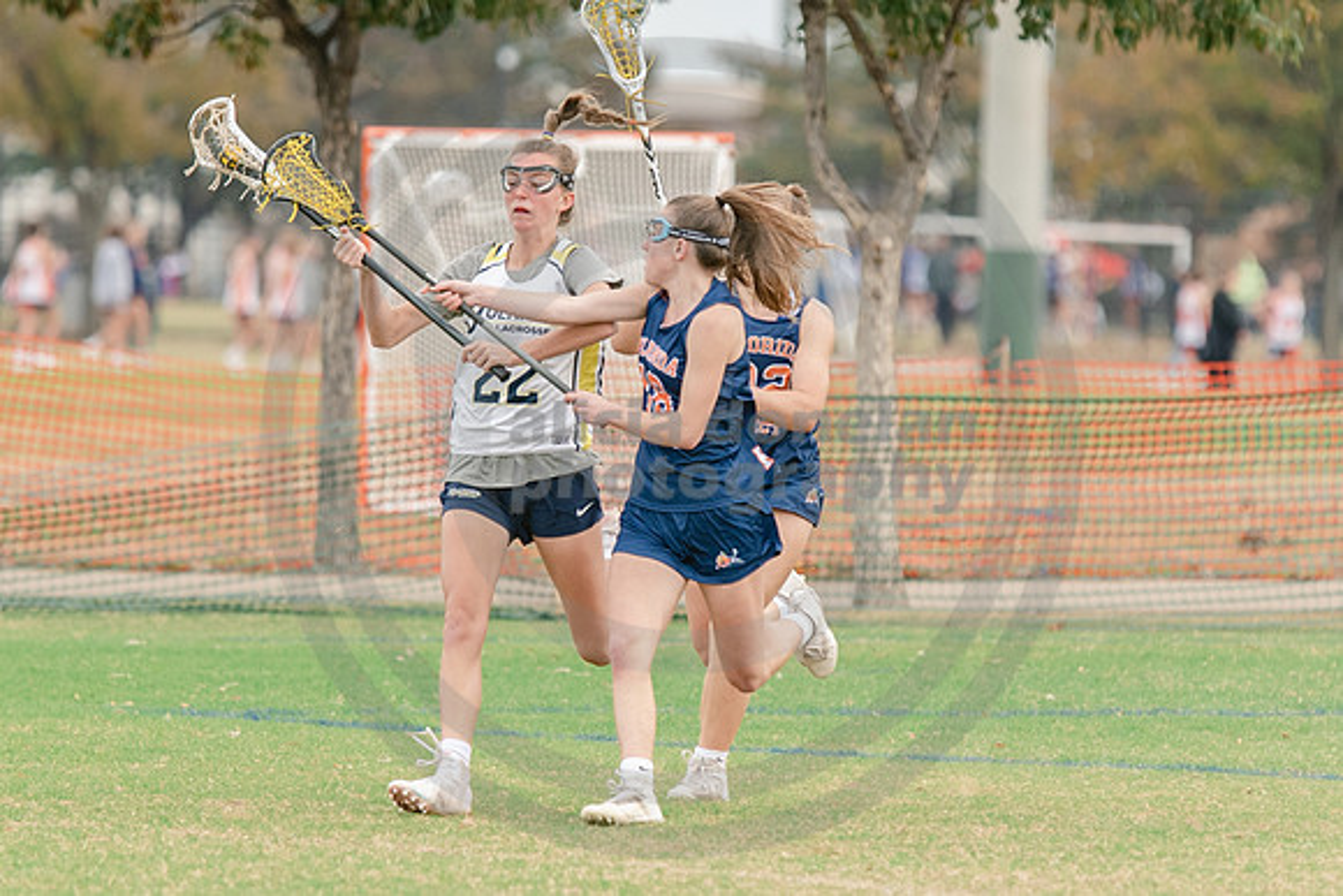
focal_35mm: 532
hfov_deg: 3.9
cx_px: 645
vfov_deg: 2.6
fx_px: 19844
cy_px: 412
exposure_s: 1/1250
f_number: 2.8
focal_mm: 200
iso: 320
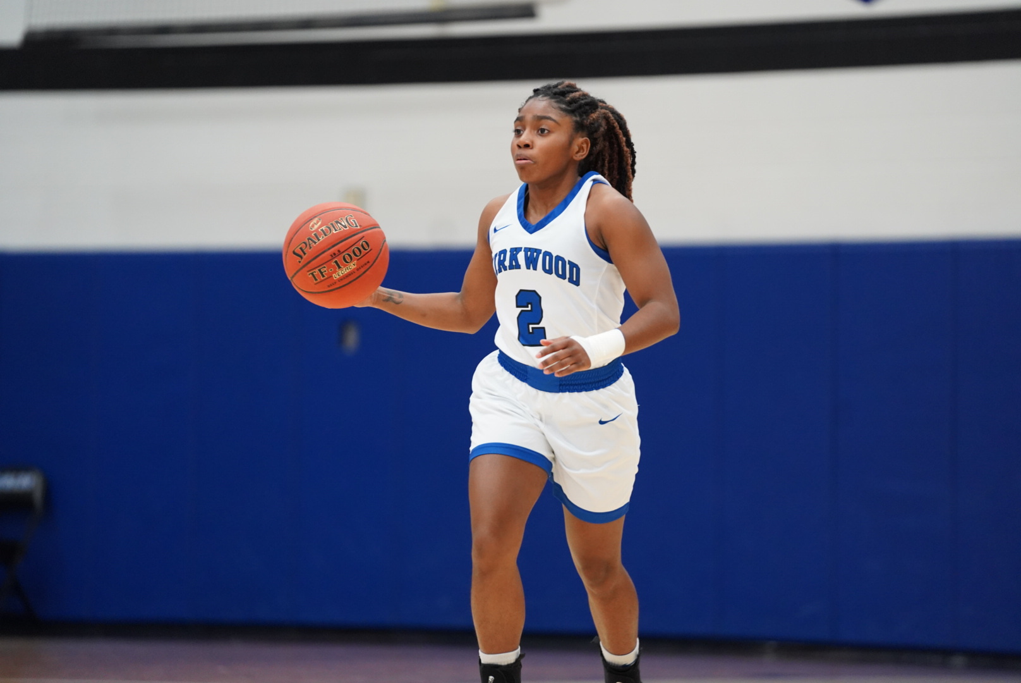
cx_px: 510
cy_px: 342
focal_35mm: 200
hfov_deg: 10.3
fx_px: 5676
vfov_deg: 6.9
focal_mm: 200
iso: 4000
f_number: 2.8
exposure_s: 1/800
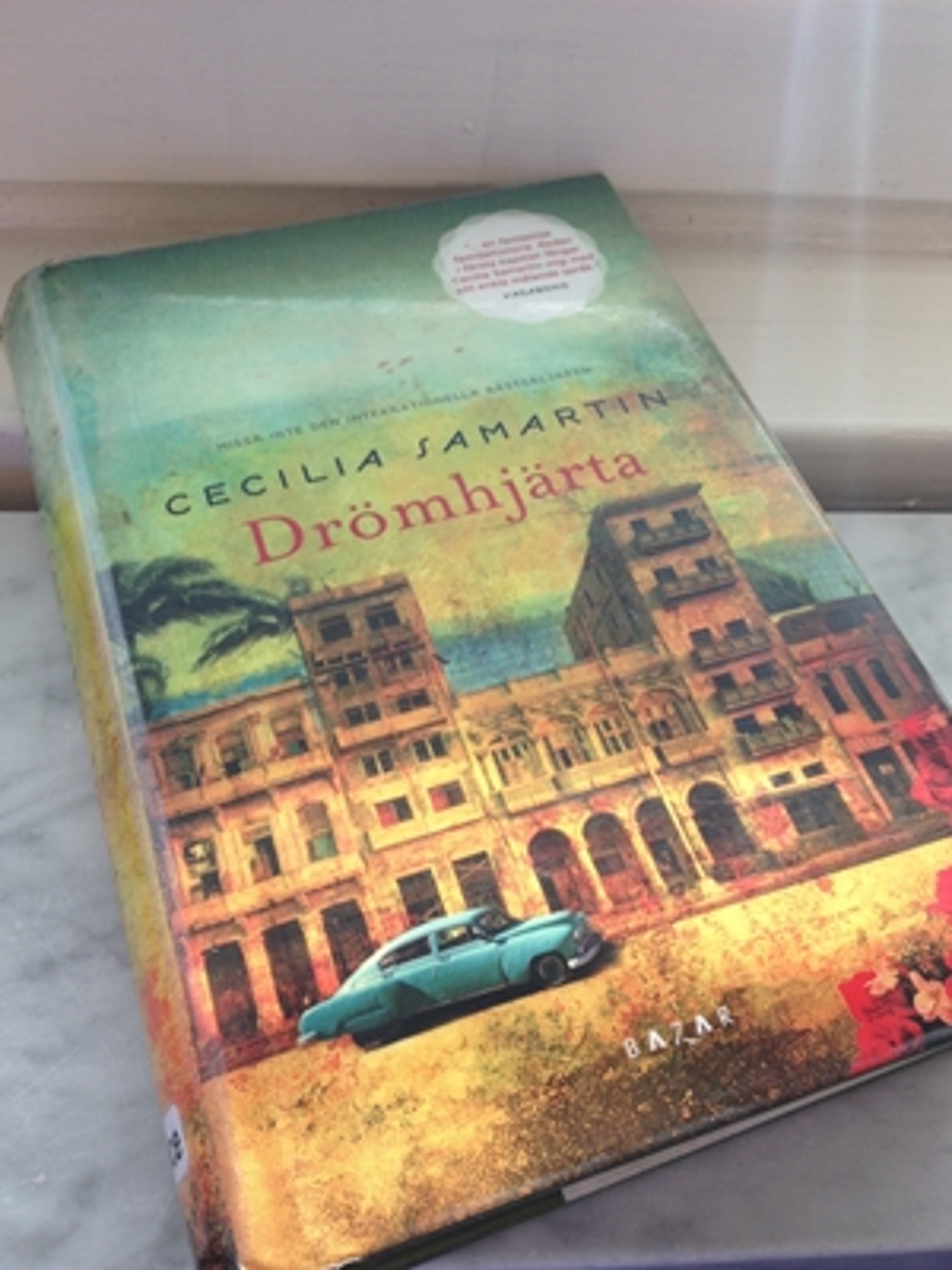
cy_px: 635
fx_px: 1283
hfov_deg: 40.7
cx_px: 476
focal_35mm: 35
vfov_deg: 52.6
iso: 64
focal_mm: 4.28
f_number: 2.4
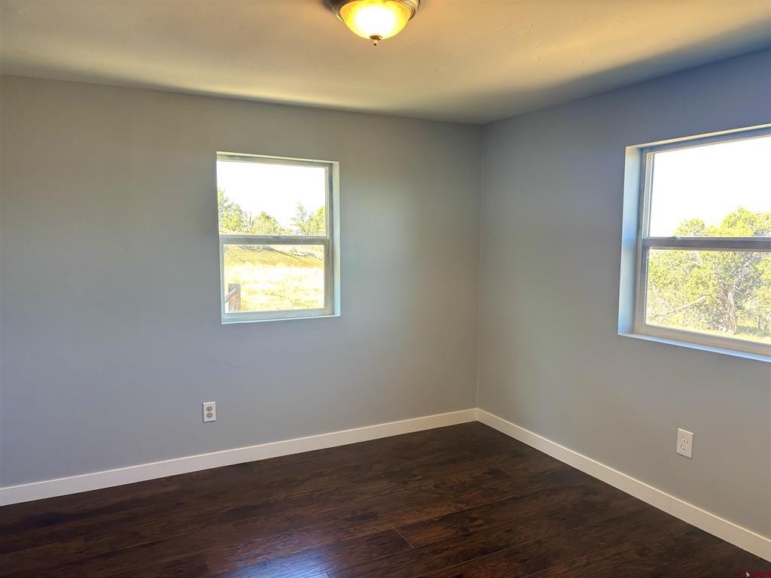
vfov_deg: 53.1
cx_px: 386
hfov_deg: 67.3
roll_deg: -0.4
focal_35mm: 26
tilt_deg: -4.3
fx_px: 579
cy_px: 289
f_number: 1.6
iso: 80
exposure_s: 1/120
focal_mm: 5.96
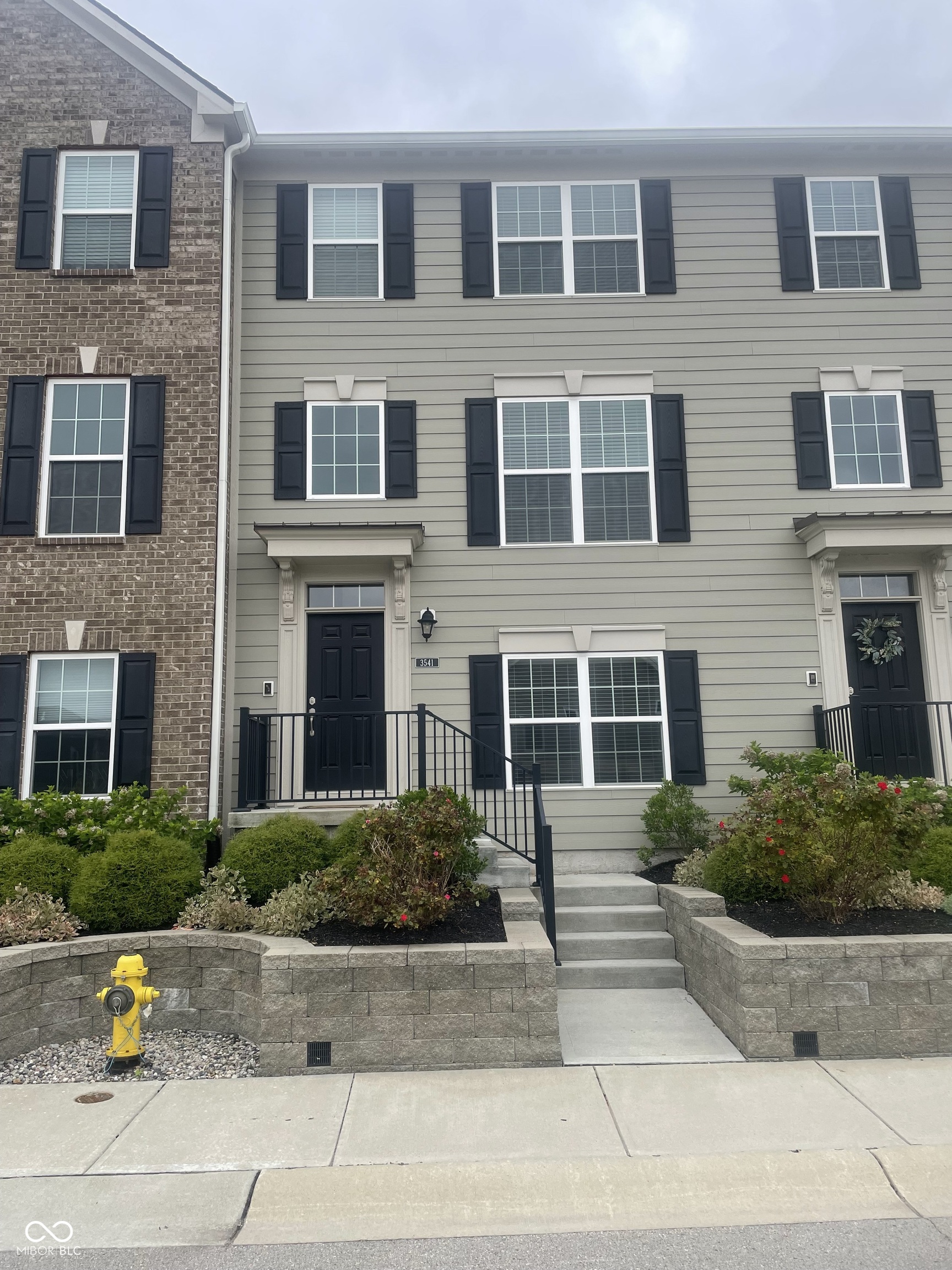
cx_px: 476
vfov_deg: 67.3
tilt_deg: +12.2
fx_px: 953
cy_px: 635
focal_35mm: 26
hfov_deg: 53.1
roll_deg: +2.2
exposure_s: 1/1949
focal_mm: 4.2
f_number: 1.6
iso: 32
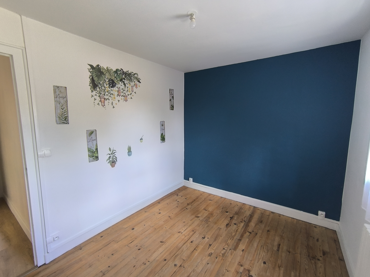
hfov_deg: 94.5
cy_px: 138
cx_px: 185
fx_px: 171
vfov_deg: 78.1
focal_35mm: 16
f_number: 2.2
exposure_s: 1/50
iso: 80
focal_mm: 1.65
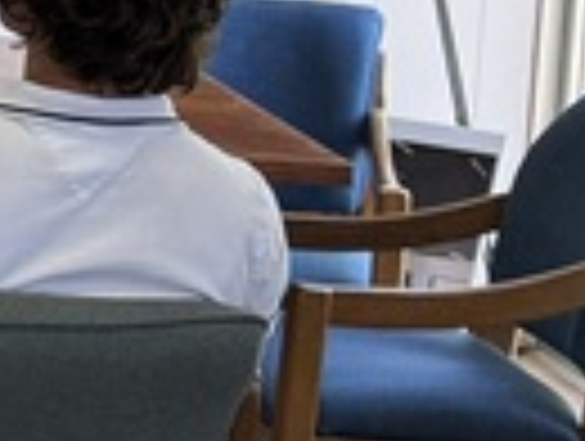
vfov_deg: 7.8
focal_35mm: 189
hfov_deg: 9.2
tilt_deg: -6.0
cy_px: -112
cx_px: -914
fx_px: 3200
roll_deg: -2.0
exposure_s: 1/120
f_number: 1.78
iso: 125
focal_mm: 6.76
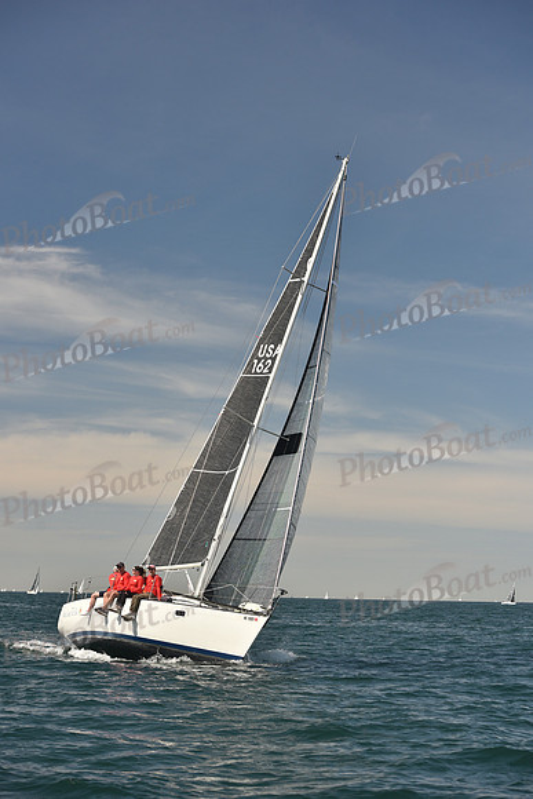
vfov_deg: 28.8
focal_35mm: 70
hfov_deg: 19.5
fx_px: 1554
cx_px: 266
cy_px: 400
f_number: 5.6
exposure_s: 1/640
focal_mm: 70
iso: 250
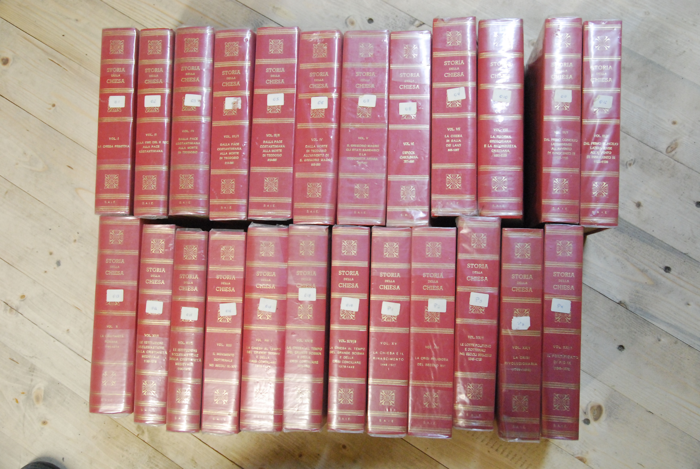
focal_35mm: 36
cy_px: 234
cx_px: 350
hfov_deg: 53.1
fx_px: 701
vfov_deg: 37.0
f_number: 6.3
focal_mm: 24
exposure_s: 1/60
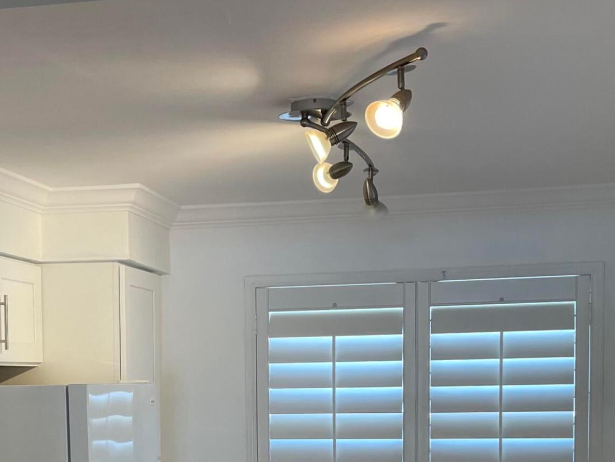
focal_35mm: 68
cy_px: 493
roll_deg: +1.0
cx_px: 175
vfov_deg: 20.7
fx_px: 1208
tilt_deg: -4.7
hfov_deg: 28.3
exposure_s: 1/120
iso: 80
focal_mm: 4.2
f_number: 1.6
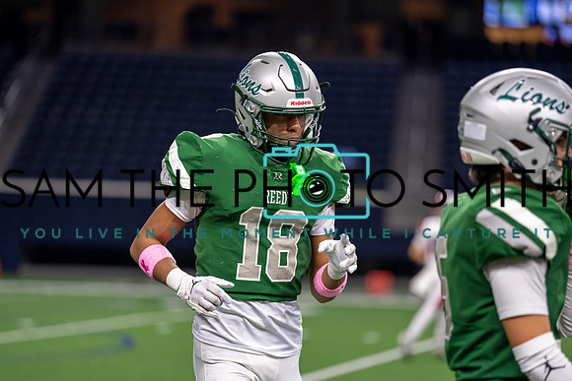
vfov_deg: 8.5
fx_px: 2576
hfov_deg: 12.7
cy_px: 190
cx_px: 284
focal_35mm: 162
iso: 2000
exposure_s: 1/1000
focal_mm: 160
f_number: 2.8
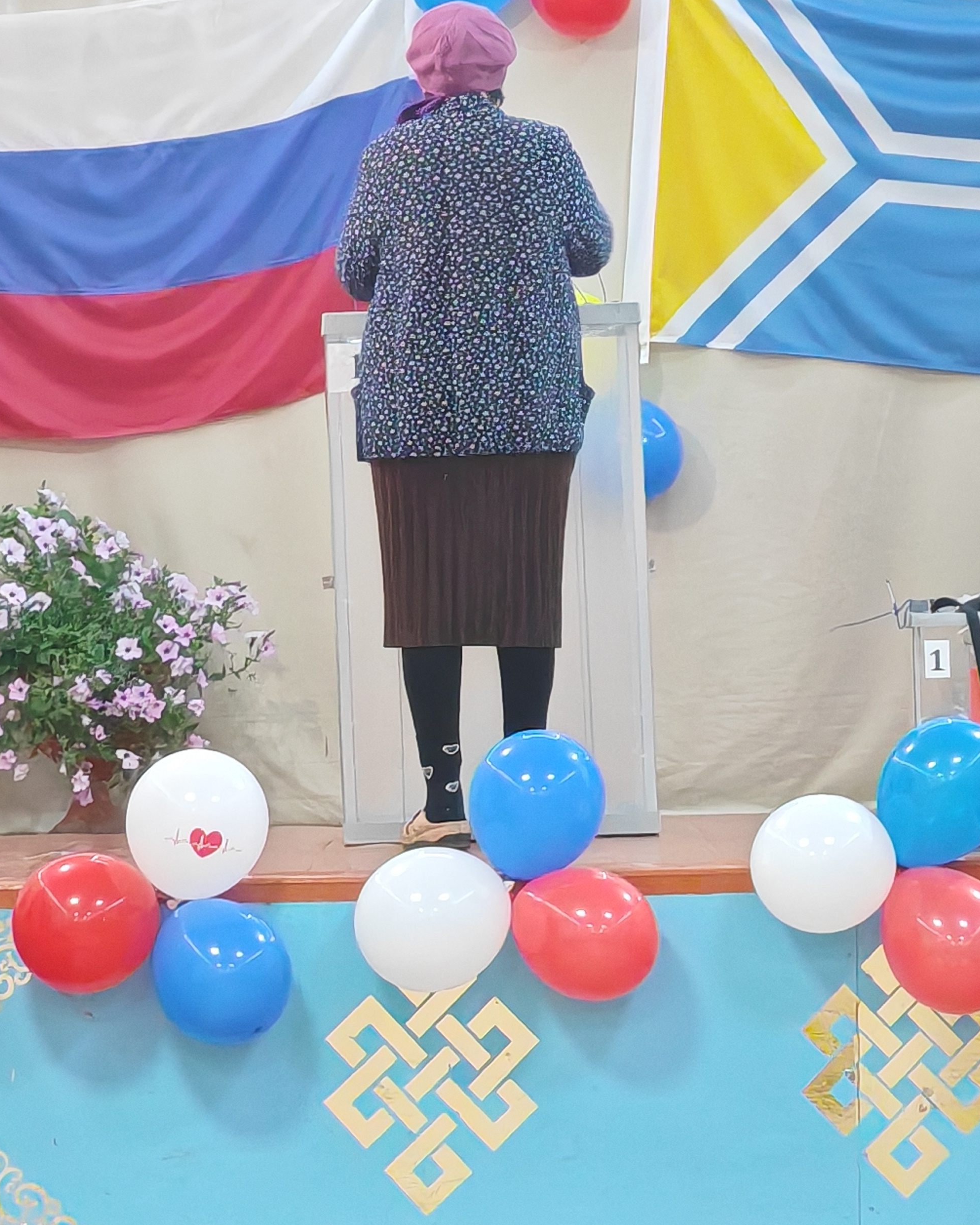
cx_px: 426
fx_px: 6998
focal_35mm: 193
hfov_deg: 8.0
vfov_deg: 10.0
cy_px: 702
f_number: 2.4
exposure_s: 1/25
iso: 1250
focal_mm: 8.67
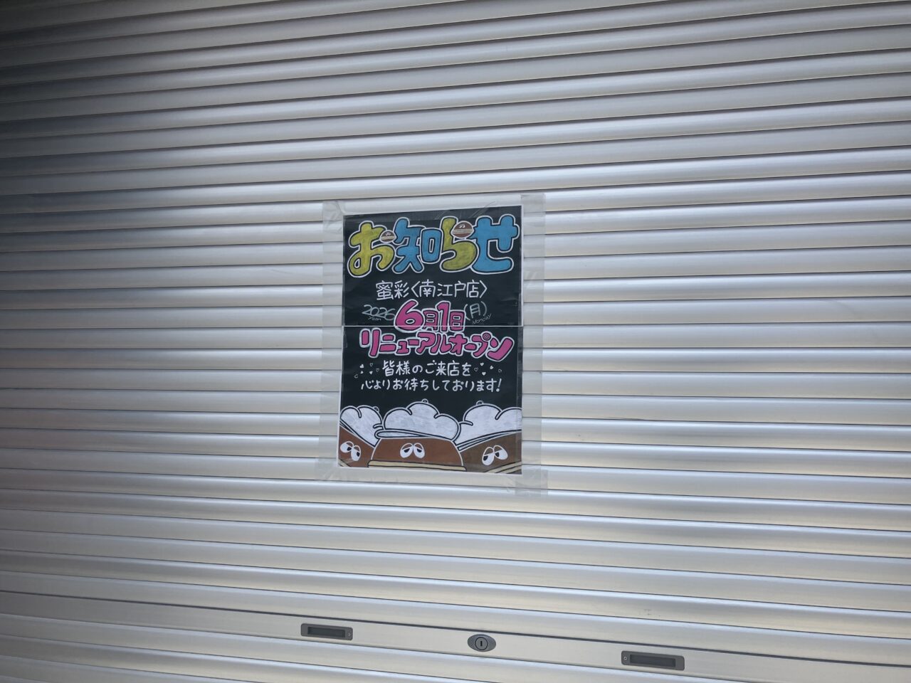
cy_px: 342
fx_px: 737
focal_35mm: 28
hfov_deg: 63.4
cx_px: 456
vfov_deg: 49.7
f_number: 1.8
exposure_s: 1/1869
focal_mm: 3.99
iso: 32
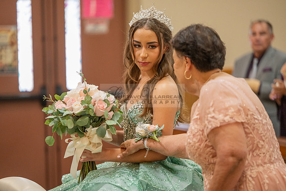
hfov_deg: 13.7
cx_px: 143
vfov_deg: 9.2
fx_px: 1192
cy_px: 96
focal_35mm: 150
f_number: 2.8
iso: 1600
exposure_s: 1/200
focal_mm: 150
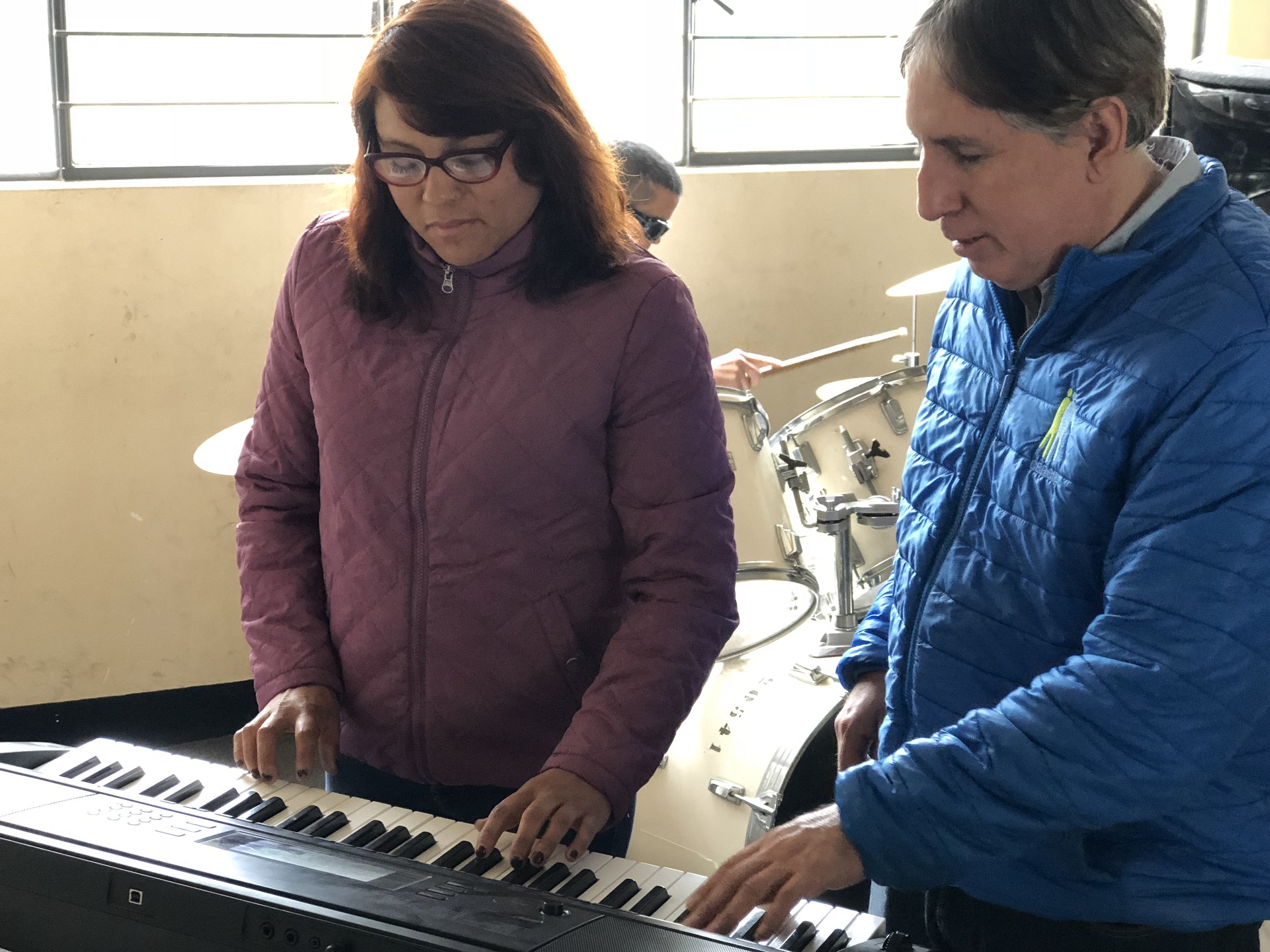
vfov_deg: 25.7
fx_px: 2091
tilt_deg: -13.3
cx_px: 635
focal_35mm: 57
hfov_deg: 33.8
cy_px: 476
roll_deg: +0.3
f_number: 2.8
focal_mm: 6.6
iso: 640
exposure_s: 1/60
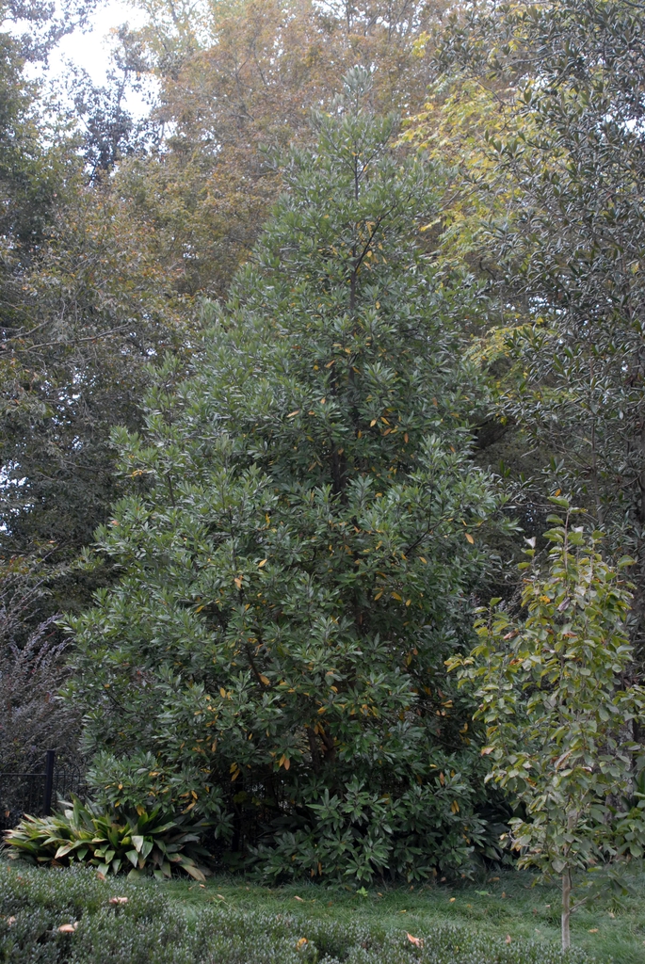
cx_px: 322
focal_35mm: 57
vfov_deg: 35.0
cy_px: 482
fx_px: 1528
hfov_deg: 23.8
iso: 400
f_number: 6.3
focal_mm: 38
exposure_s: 1/160
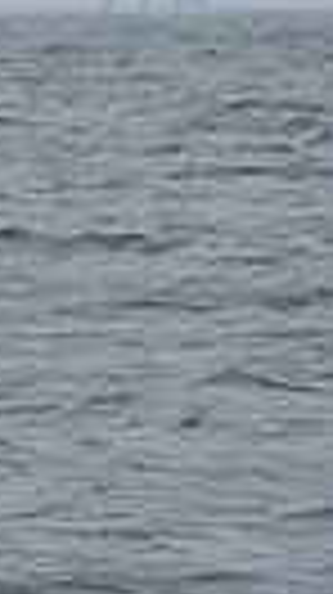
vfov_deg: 3.8
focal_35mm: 574
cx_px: -963
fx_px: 9033
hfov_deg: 2.1
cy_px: -88
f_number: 8
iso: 320
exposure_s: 1/1000
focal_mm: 125
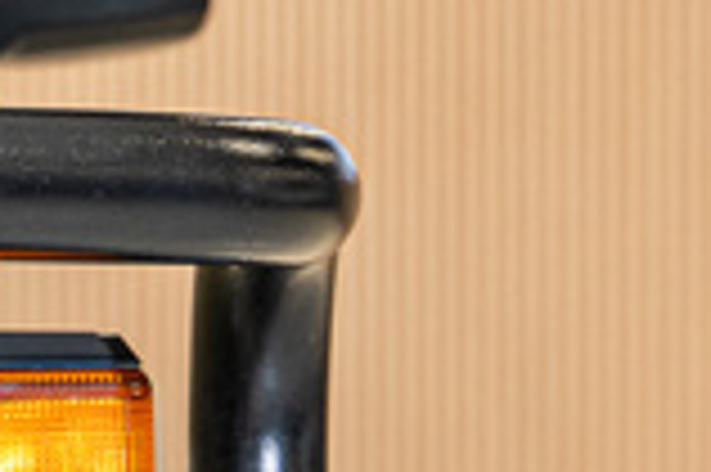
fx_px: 9588
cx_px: 223
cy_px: 638
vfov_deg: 2.8
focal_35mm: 486
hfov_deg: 4.2
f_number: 3.2
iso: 640
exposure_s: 1/160
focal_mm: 75
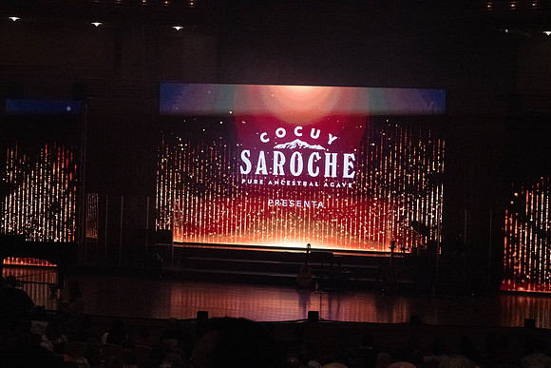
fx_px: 1531
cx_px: 276
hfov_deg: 20.4
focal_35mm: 100
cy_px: 184
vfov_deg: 13.7
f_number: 18
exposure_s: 1/320
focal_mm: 100
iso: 16000
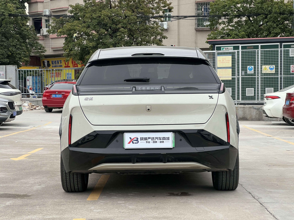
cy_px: 110
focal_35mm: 77
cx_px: 147
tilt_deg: -1.9
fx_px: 654
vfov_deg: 19.1
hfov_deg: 25.3
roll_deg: -0.2
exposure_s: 1/99
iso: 64
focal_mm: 9
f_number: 2.8
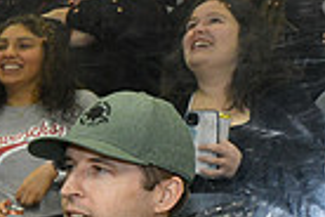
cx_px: -349
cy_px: 320
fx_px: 1517
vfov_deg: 8.0
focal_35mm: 168
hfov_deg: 11.0
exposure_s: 1/250
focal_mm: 40
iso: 6400
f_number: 14
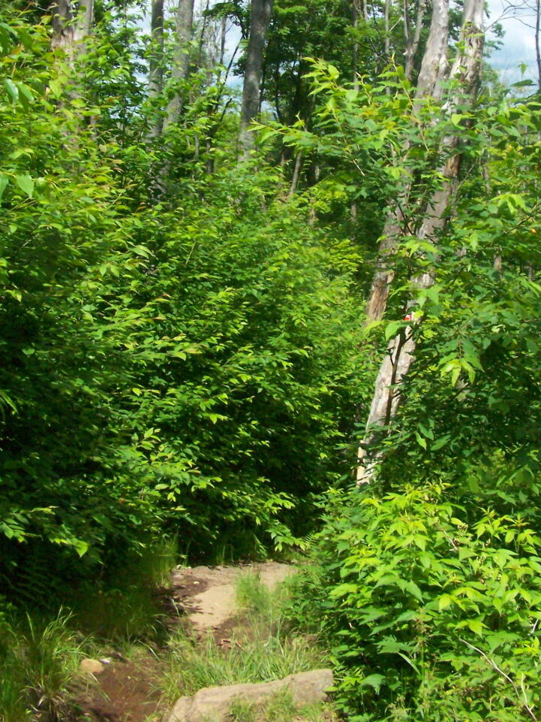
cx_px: 318
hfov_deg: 27.0
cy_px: 257
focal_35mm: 54
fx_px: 1125
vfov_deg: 35.3
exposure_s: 1/1600
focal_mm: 6.3
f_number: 5.6
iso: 400
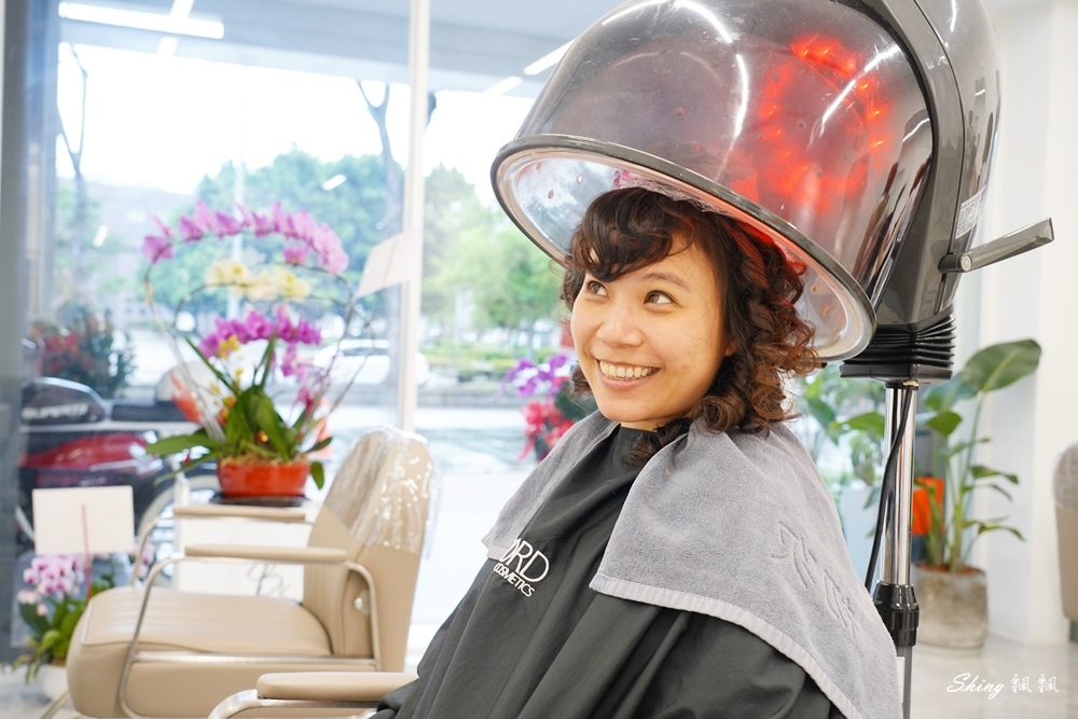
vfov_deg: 33.4
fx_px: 1198
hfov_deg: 48.5
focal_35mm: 40
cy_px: 360
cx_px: 539
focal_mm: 40
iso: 500
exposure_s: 1/40
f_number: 5.6
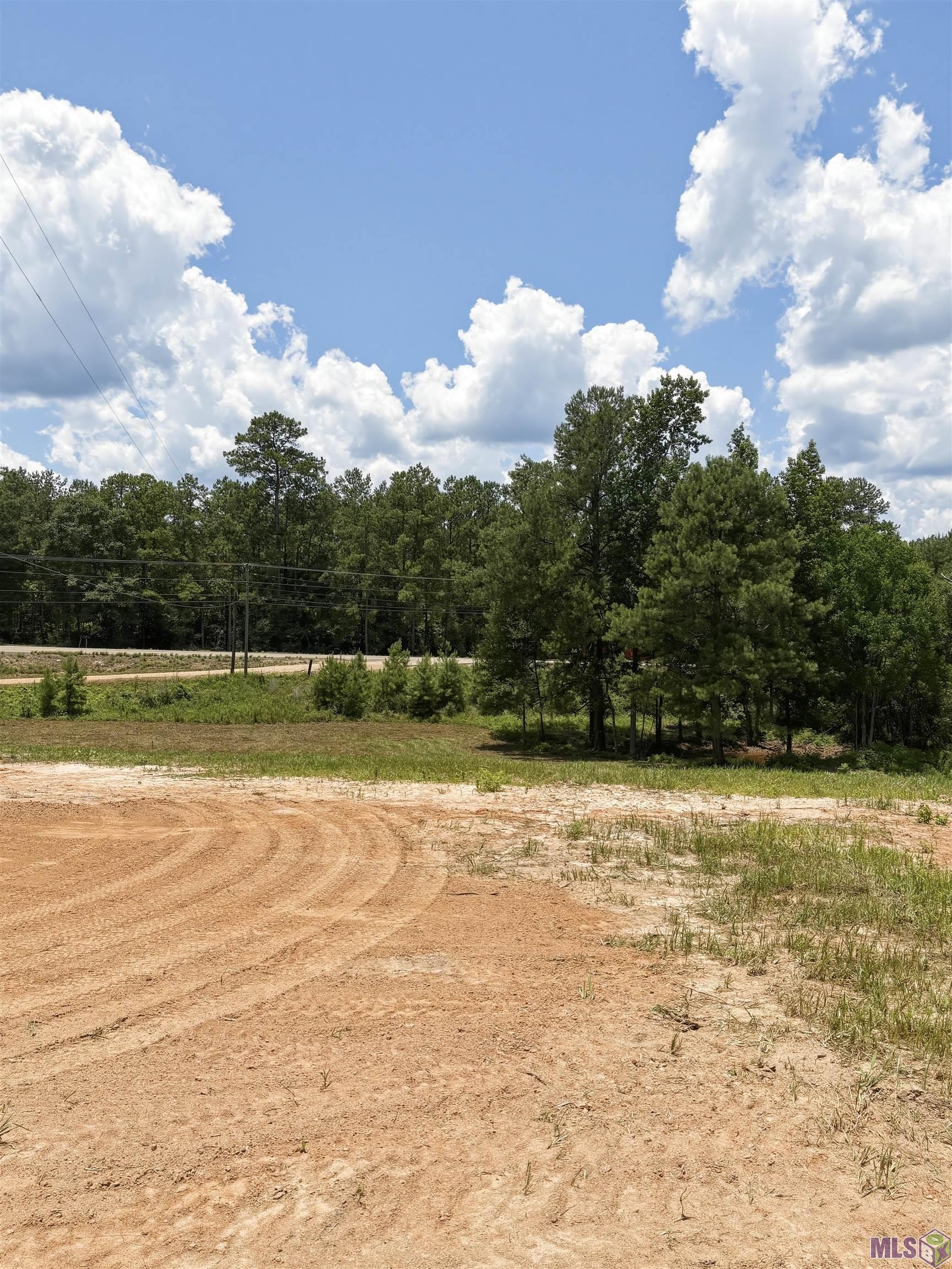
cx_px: 476
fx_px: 953
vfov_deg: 67.3
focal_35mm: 26
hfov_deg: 53.1
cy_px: 634
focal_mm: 6
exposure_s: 1/5300
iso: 50
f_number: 1.6
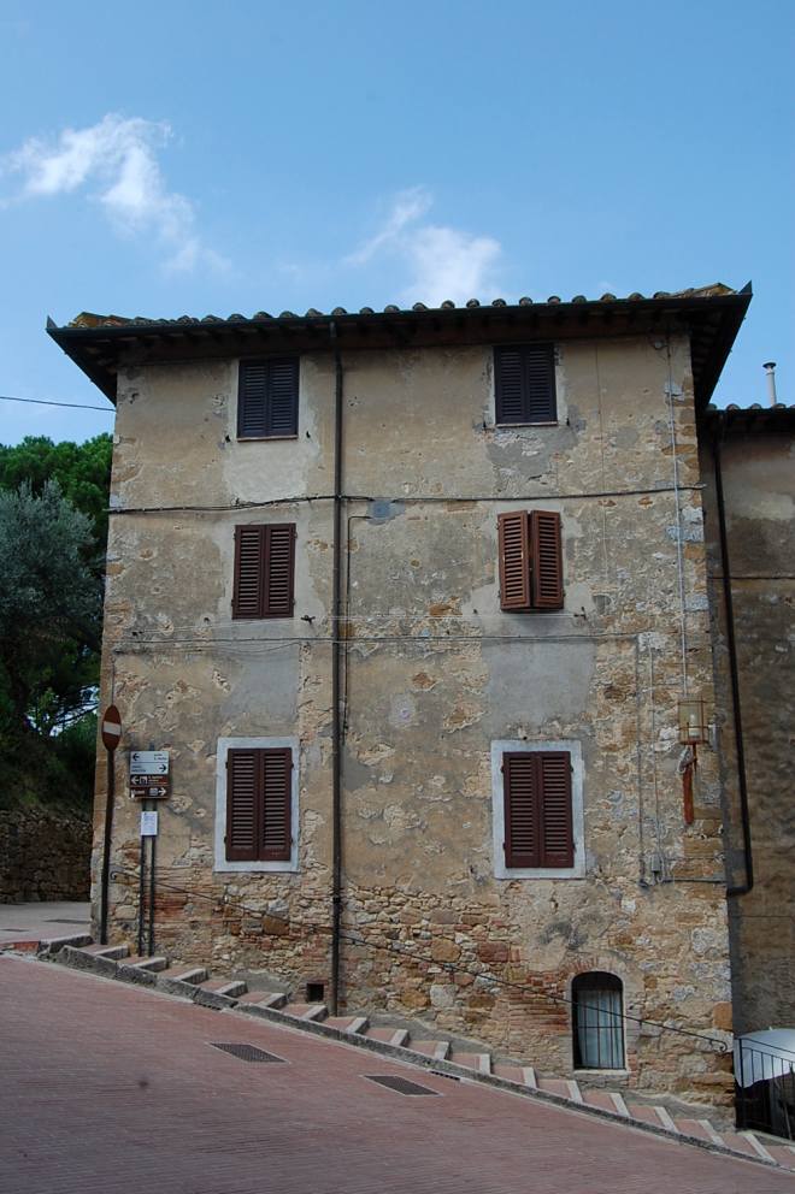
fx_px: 1144
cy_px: 597
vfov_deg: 55.1
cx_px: 398
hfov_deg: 38.3
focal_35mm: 34
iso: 280
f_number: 10
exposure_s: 1/250
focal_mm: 23
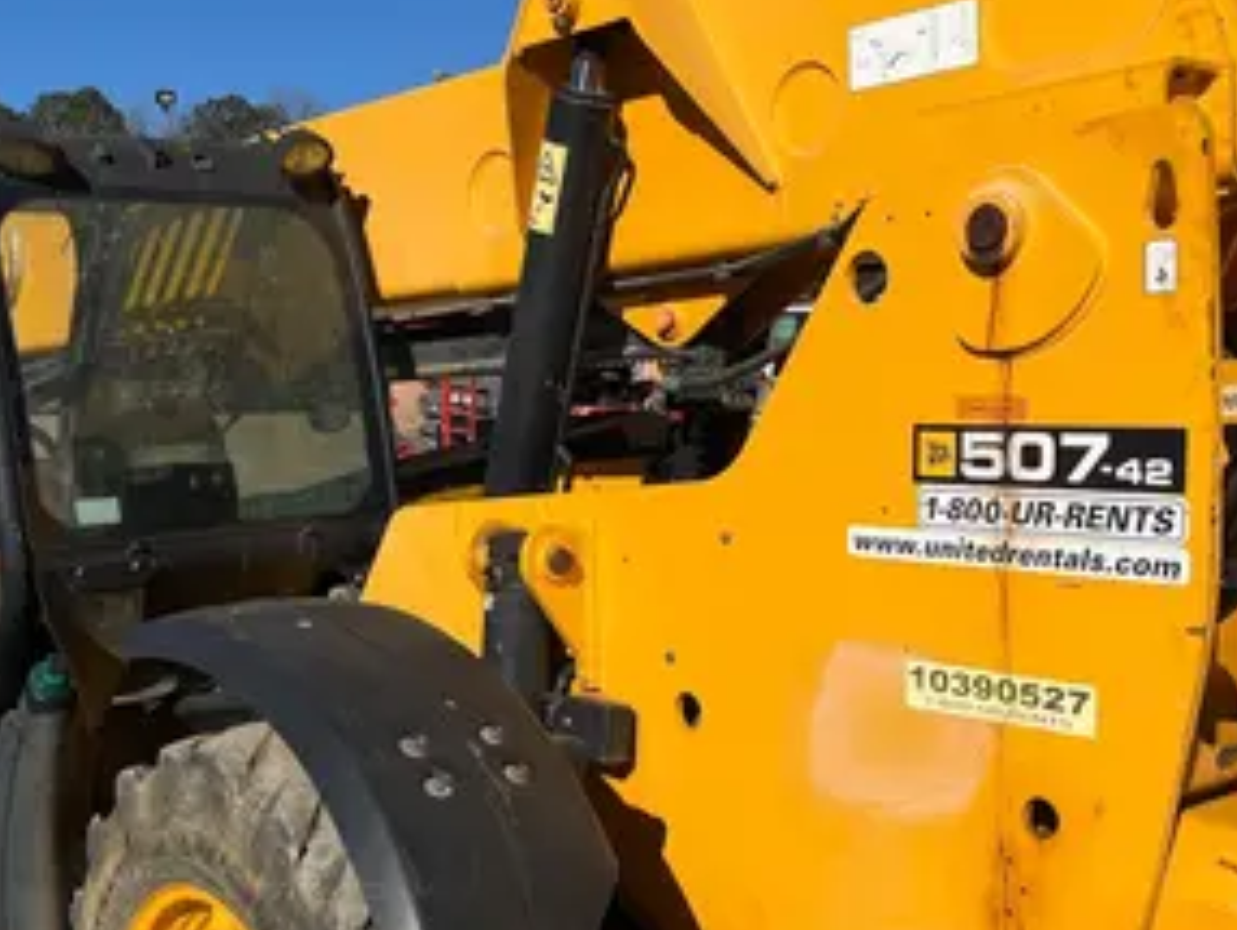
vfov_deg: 29.0
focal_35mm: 50
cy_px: 599
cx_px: 549
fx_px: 1788
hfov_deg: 38.1
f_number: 1.6
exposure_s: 1/6173
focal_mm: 5.1
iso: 50
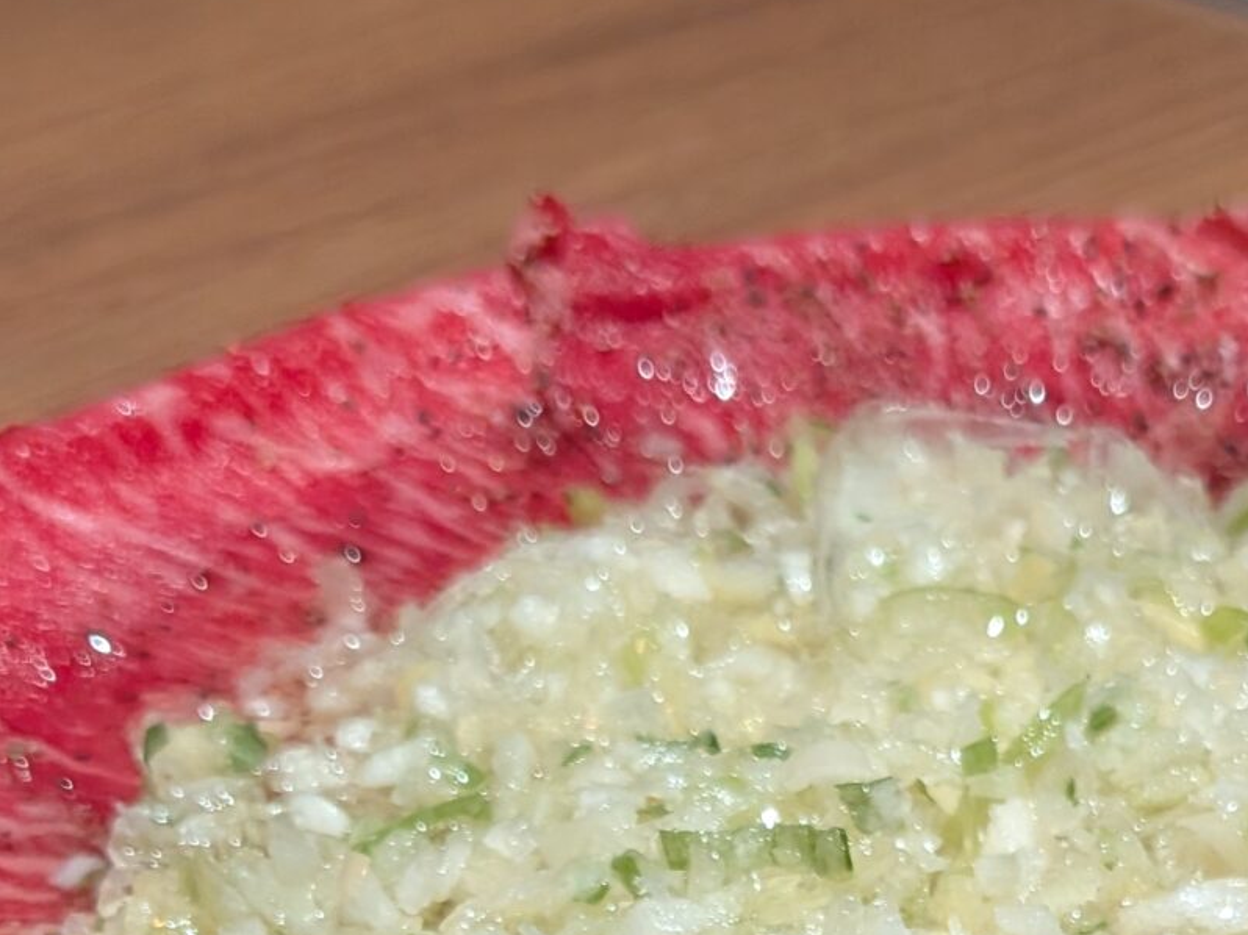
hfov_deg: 25.1
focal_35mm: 77
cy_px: 1304
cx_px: 924
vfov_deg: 17.6
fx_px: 2775
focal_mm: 4.53
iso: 161
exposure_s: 1/100
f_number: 1.7
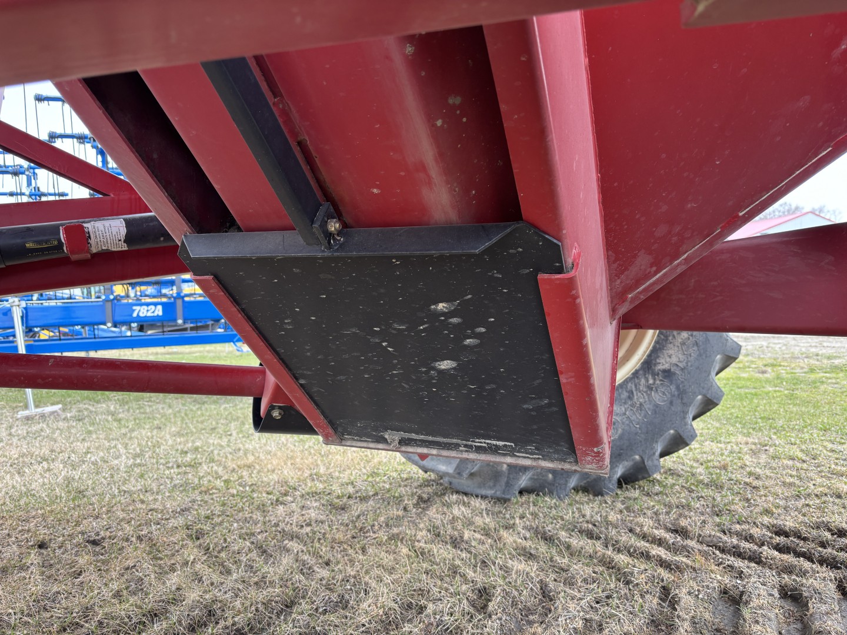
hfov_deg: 67.3
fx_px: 636
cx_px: 424
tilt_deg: -0.2
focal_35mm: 26
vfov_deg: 53.1
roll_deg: +1.8
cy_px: 318
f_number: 1.6
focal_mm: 5.96
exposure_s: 1/135
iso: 32
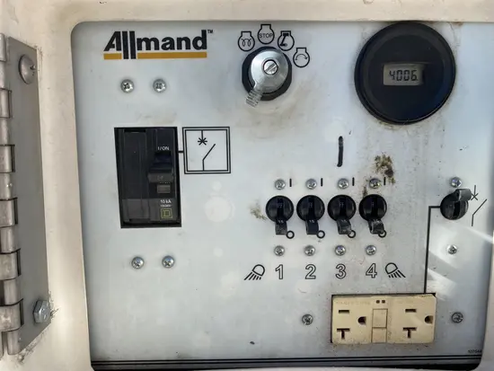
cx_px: 247
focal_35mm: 26
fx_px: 371
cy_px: 186
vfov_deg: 53.1
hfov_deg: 67.3
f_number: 1.8
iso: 32
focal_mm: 4.25
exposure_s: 1/845
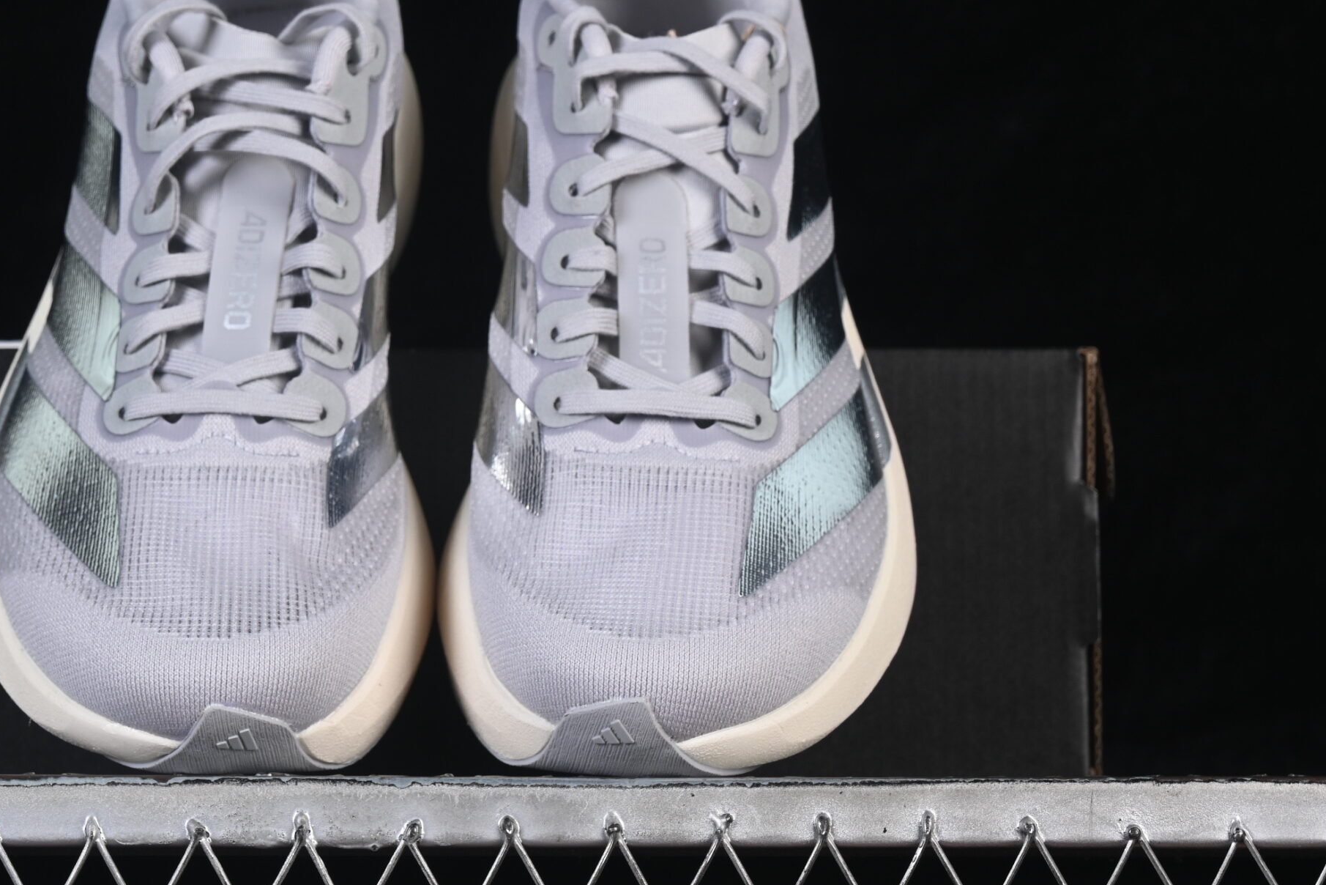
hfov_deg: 19.2
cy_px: 390
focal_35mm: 106
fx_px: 3905
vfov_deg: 12.9
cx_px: 428
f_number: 8
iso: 160
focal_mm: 50
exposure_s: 1/80
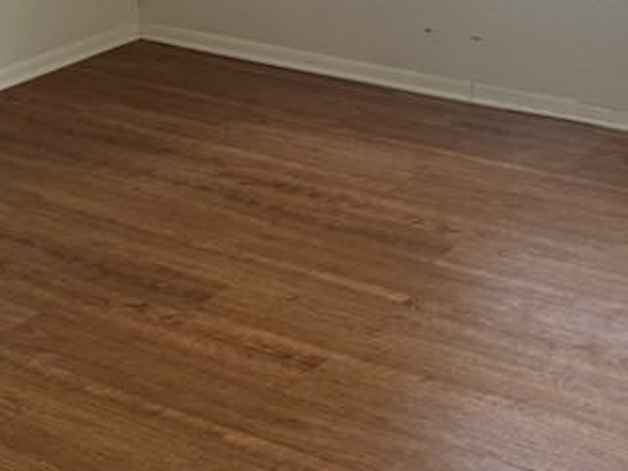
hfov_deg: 24.6
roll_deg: +1.5
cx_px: 565
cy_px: -4
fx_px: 1396
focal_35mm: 77
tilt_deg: -16.3
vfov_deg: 18.6
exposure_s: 1/120
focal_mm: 6.76
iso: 125
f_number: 1.78
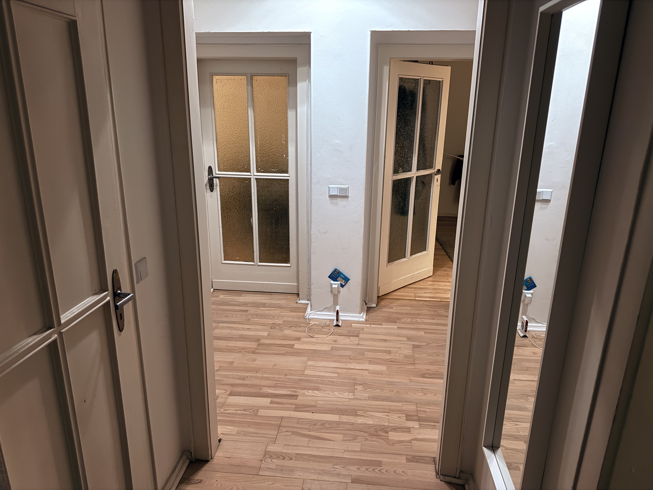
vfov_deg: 56.8
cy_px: 245
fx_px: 453
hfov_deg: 71.6
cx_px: 326
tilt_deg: -16.4
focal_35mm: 24
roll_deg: -1.0
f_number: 1.78
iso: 640
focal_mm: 6.76
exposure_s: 1/33
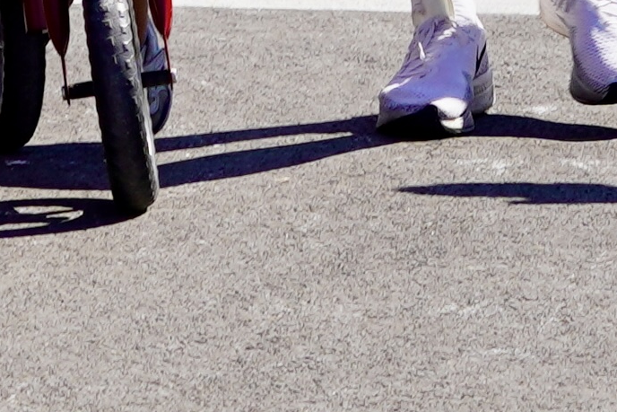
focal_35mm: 248
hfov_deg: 8.0
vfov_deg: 5.2
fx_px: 4251
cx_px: 1108
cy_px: -886
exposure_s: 1/400
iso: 100
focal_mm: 38
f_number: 5
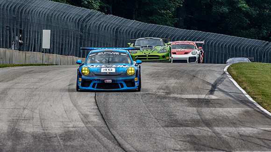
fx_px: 5656
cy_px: 63
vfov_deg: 1.5
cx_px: 108
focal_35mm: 787
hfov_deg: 2.7
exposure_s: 1/400
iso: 400
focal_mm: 300
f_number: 5
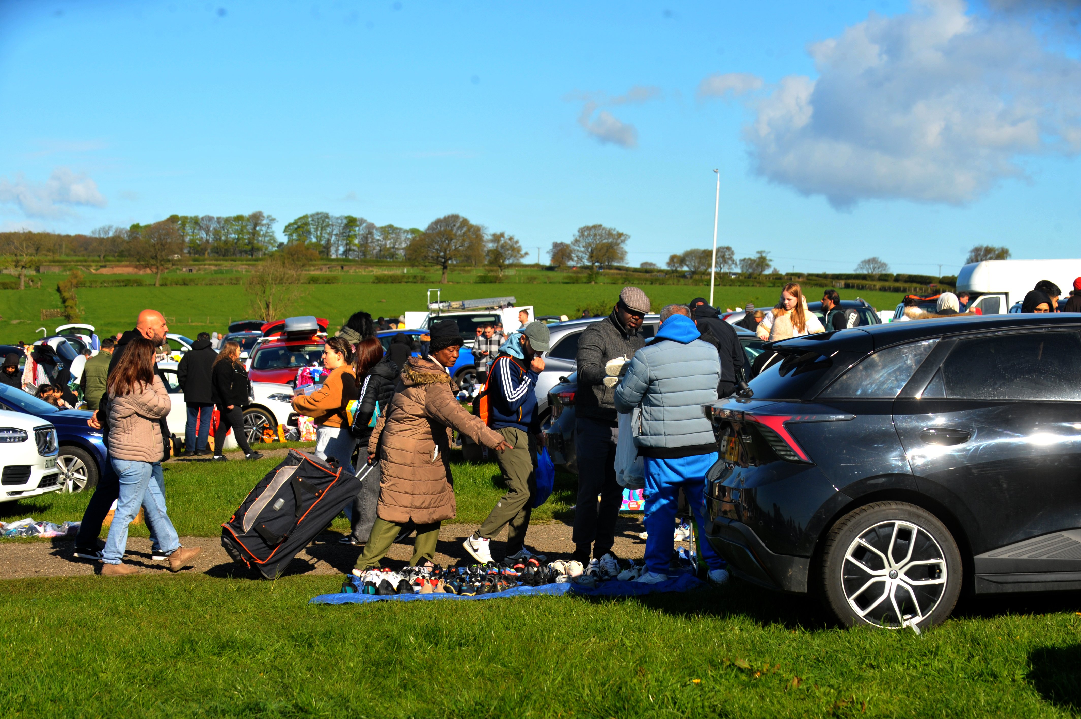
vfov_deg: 17.5
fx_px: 2341
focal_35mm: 78
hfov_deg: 26.0
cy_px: 360
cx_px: 540
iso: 500
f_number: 7.1
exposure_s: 1/1000
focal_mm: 78
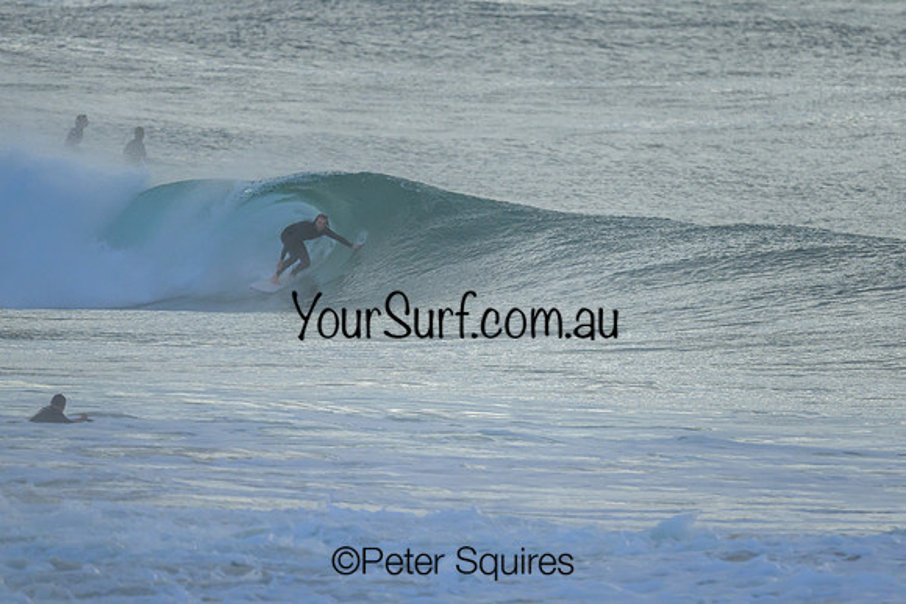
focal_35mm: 1099
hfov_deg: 1.9
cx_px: 622
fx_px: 27654
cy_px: 224
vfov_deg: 1.3
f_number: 6.3
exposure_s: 1/2500
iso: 720
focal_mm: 800
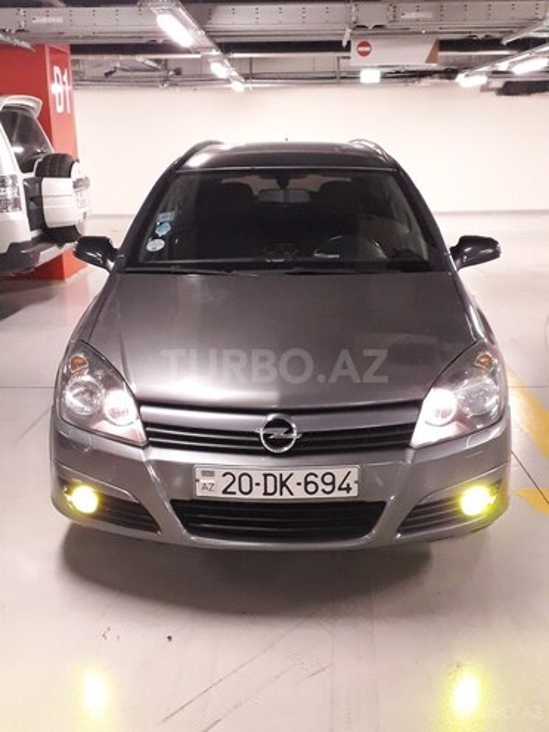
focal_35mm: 27
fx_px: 571
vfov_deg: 65.3
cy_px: 366
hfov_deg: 51.4
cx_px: 274
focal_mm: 3.6
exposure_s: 1/25
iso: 320
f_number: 1.9
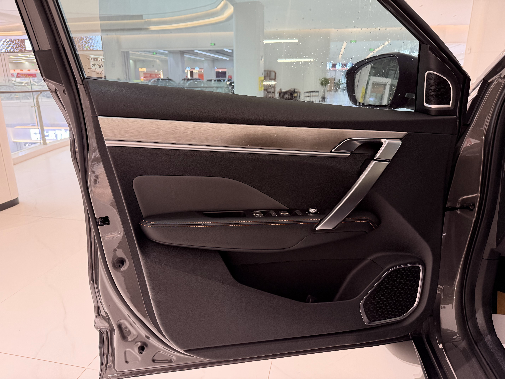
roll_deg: +0.5
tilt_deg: -16.6
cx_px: 252
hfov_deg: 71.6
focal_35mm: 24
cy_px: 190
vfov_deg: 56.8
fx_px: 350
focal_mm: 6.76
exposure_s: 1/50
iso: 500
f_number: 1.78
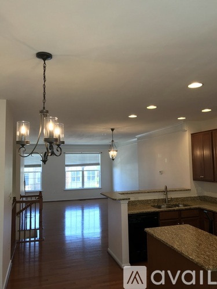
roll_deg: +0.8
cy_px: 144
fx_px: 234
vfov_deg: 63.4
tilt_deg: +4.6
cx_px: 108
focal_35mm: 28
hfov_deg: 49.7
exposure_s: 1/40
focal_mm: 3.99
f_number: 1.8
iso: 20
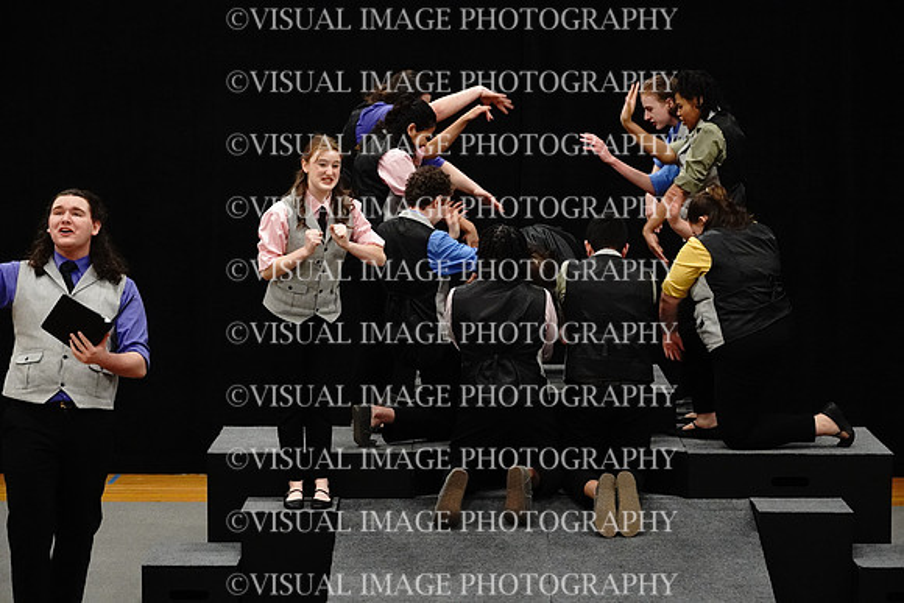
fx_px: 2750
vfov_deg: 12.5
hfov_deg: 18.7
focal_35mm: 110
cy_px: 302
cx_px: 452
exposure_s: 1/160
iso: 8000
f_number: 5.6
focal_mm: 73
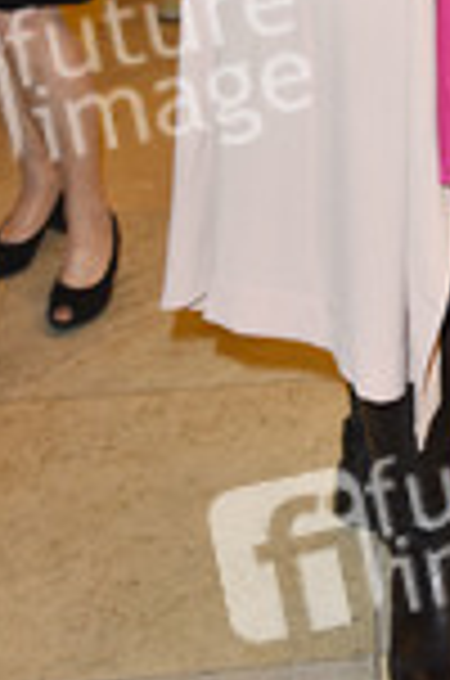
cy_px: -140
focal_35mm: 85
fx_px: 1601
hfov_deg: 15.3
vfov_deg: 22.1
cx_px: 572
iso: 640
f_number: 5.6
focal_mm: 32
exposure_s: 1/60
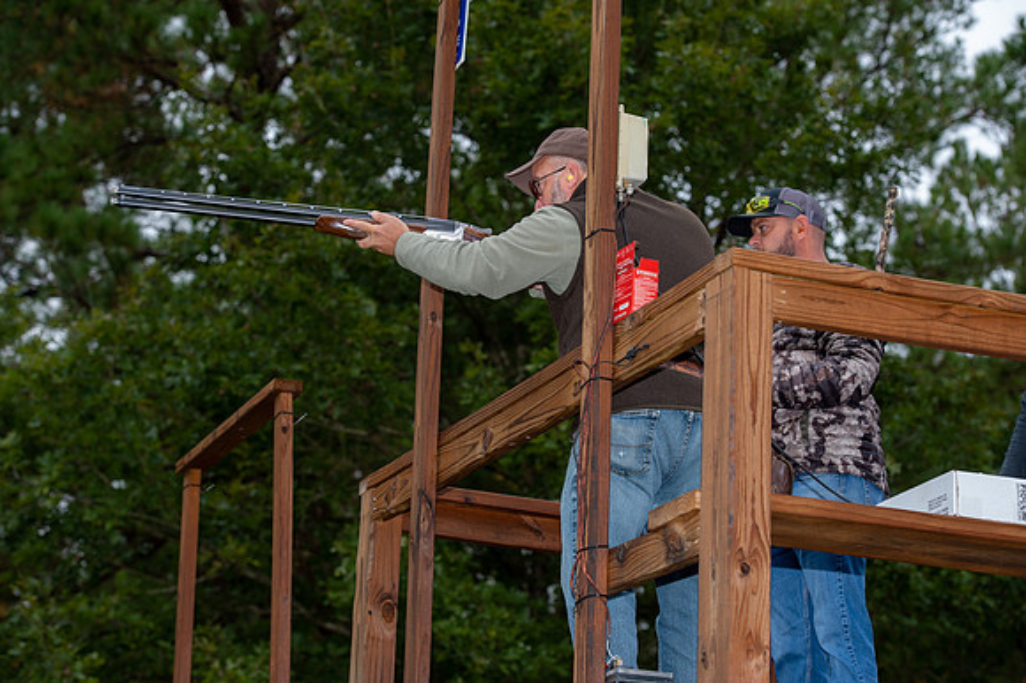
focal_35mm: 98
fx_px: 2791
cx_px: 513
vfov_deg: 13.9
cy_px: 342
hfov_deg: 20.8
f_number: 5.6
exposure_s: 1/160
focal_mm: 98
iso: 320
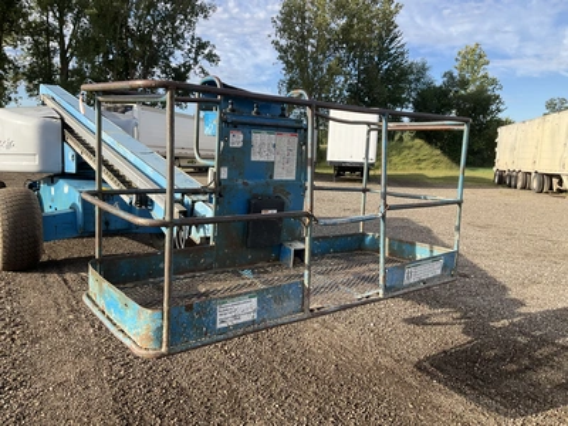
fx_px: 476
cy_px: 213
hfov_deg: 61.7
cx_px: 284
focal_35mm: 29
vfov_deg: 48.2
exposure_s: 1/728
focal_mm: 3
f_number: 1.8
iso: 25
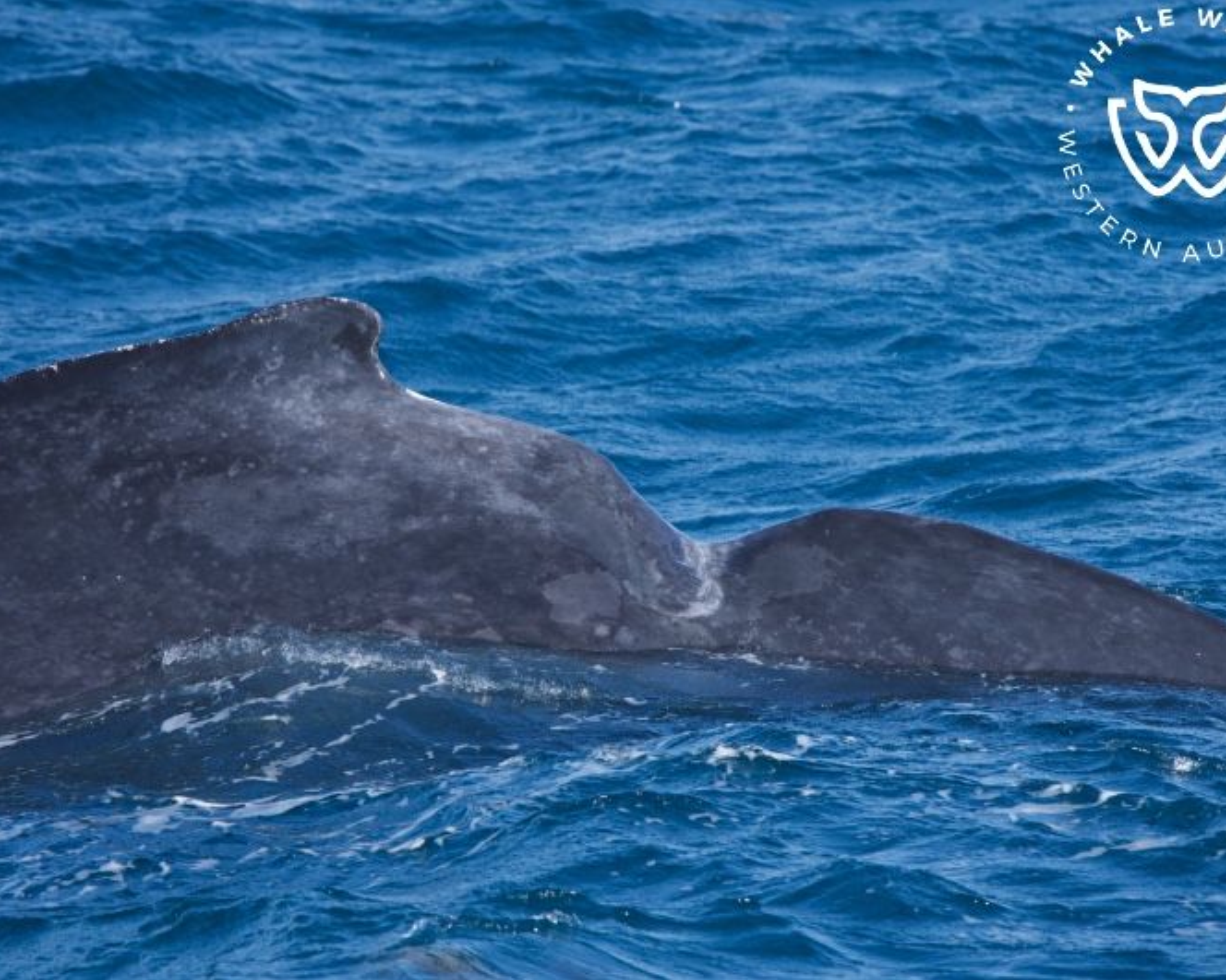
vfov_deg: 2.3
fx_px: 24380
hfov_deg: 2.9
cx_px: 585
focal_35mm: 672
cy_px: 490
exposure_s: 1/3200
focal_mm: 594
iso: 2000
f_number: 8
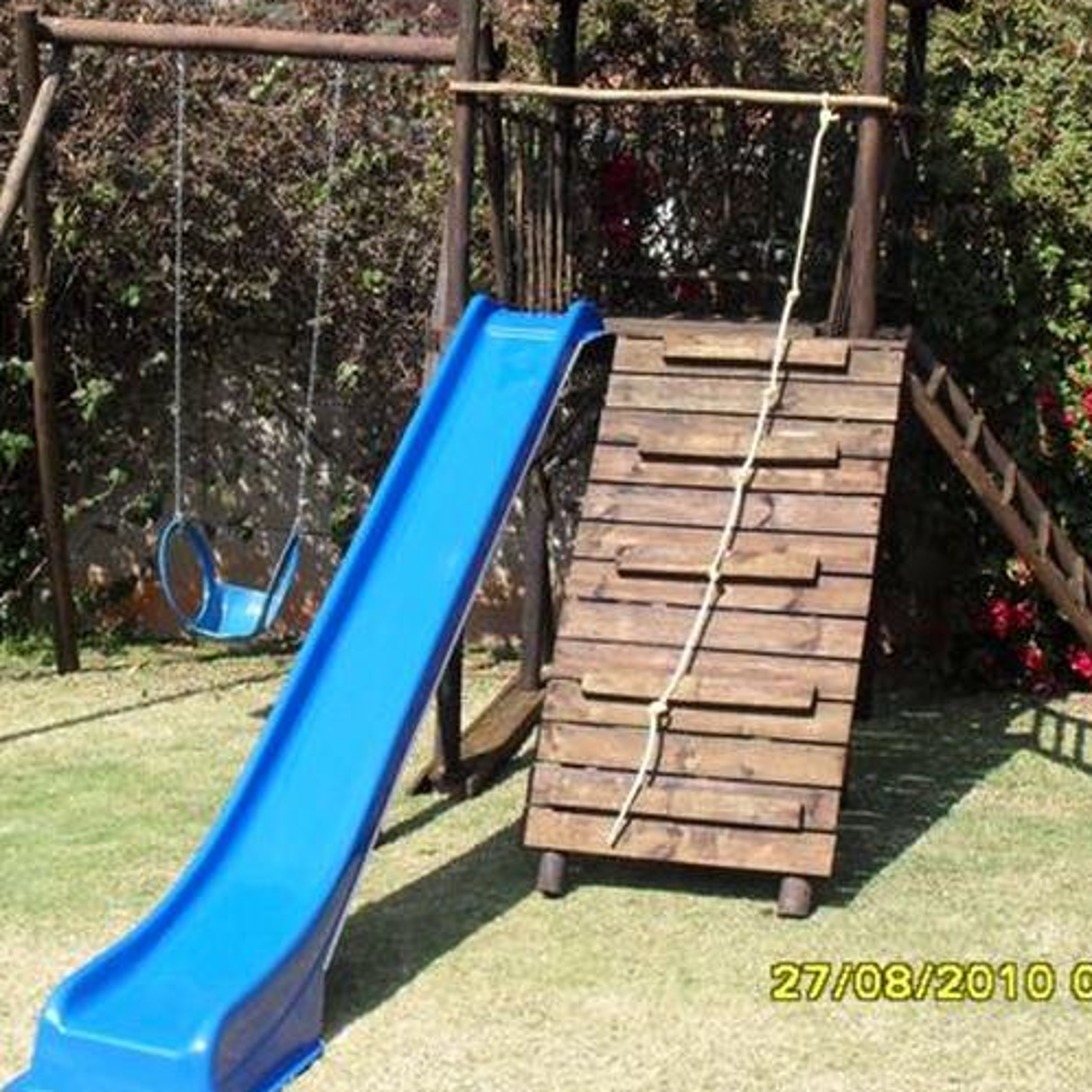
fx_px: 1927
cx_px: 491
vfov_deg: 31.6
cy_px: 450
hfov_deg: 31.6
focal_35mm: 54
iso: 80
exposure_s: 1/90
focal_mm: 6.3
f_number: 8.3
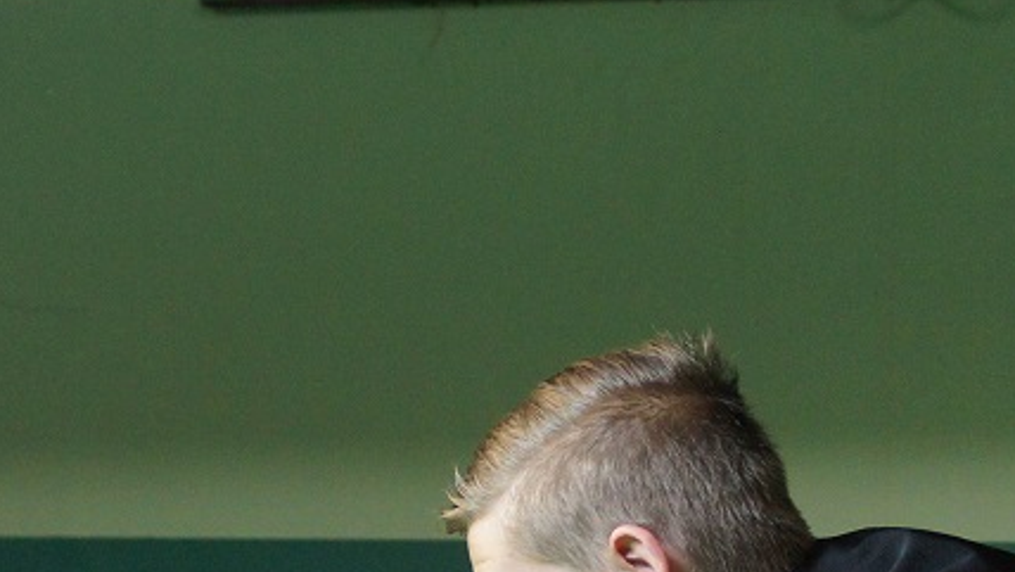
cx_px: 577
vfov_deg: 5.9
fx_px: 5498
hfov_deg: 10.5
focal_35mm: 204
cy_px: 618
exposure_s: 1/80
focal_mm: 55
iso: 1600
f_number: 4
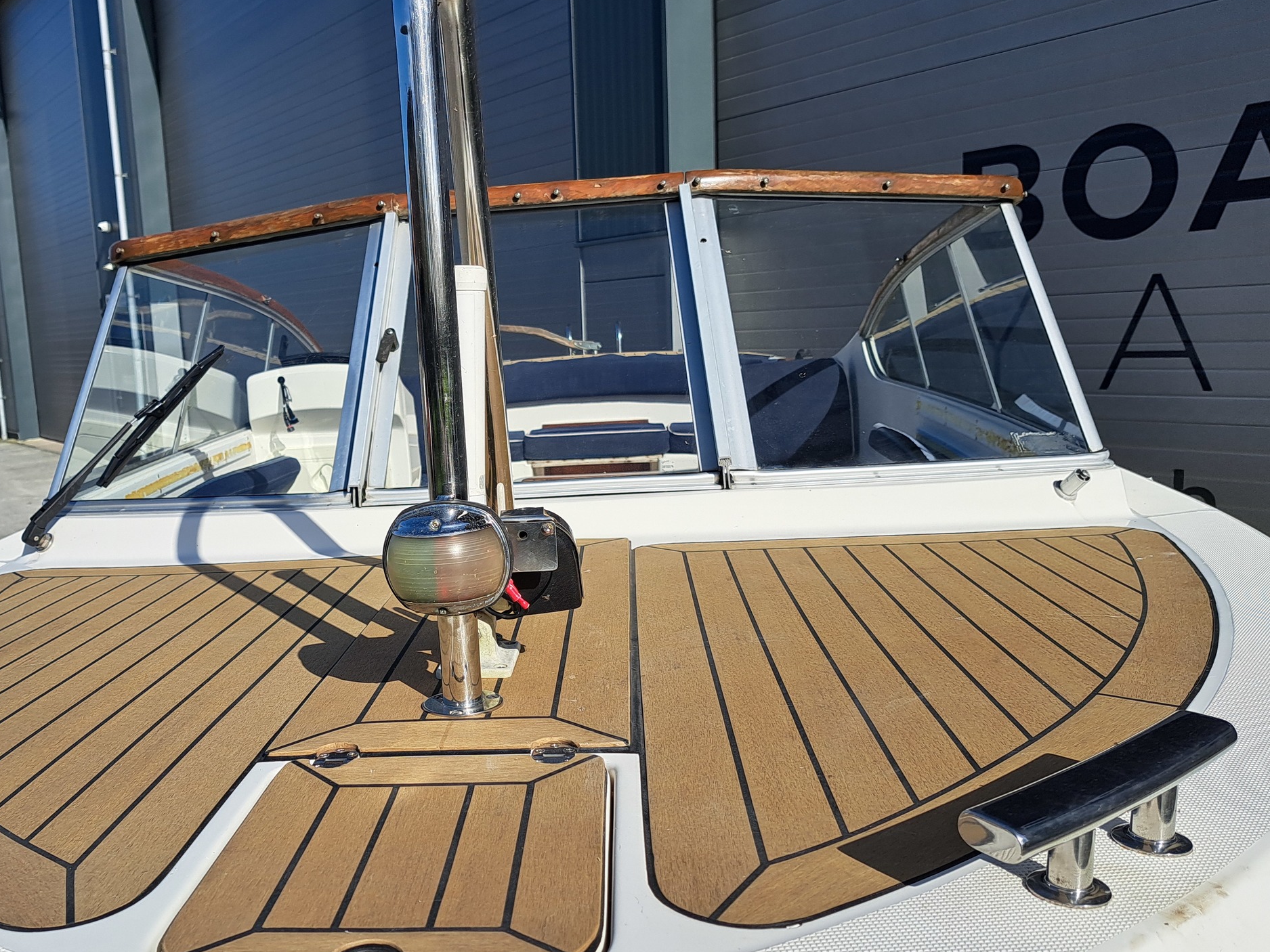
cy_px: 505
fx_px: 1174
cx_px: 483
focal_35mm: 32
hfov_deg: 56.2
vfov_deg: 44.1
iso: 50
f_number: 1.8
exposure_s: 1/2262
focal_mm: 5.23
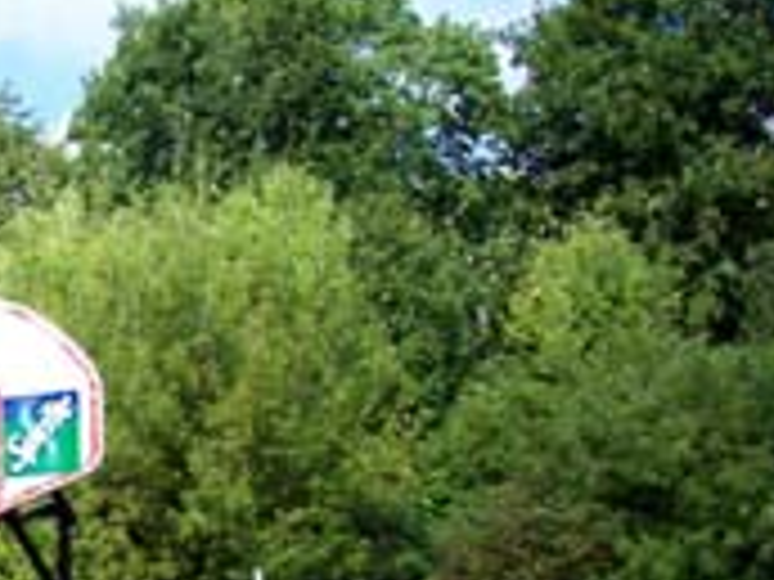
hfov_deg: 17.0
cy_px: 728
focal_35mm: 110
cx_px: -176
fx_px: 2460
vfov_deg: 13.1
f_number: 2.9
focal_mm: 7
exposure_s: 1/672
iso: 80
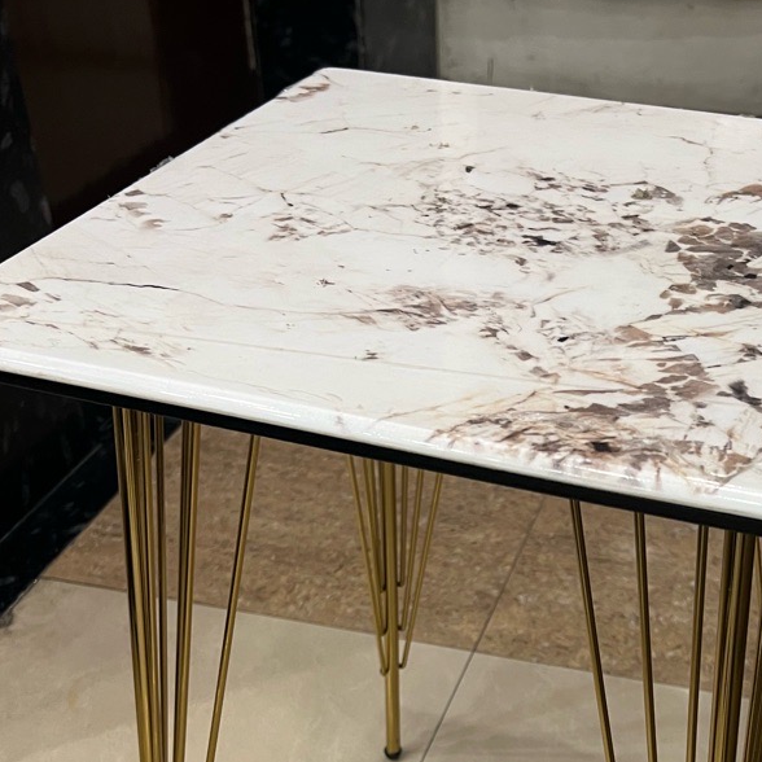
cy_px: 719
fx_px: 1245
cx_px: 518
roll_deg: -0.3
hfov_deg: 33.7
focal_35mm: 50
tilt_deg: -39.6
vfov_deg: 32.0
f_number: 1.5
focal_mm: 5.7
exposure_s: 1/50
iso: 80
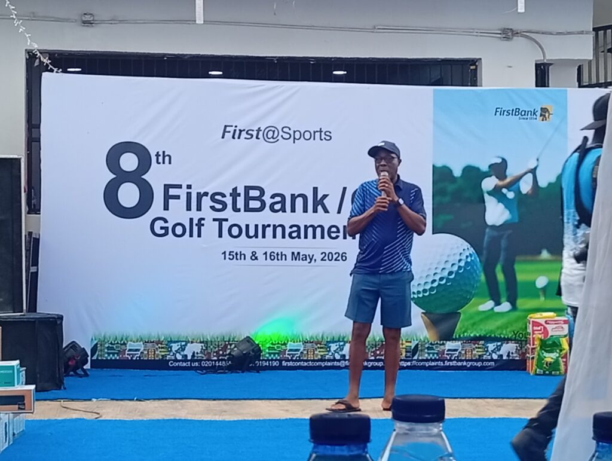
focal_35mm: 85
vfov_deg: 17.4
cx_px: 306
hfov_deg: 23.0
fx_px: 1505
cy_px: 230
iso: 50
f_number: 1.8
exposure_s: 1/107
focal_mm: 3.84
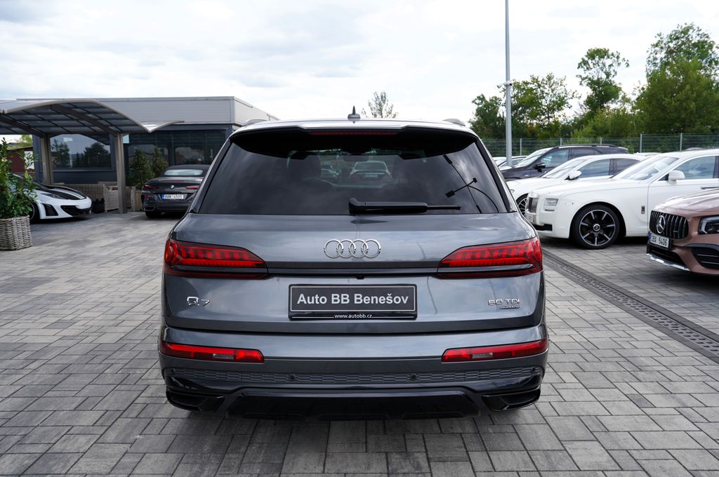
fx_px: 578
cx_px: 360
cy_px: 238
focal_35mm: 29
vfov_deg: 44.9
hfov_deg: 63.7
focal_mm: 29
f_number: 6.3
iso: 100
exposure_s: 1/160
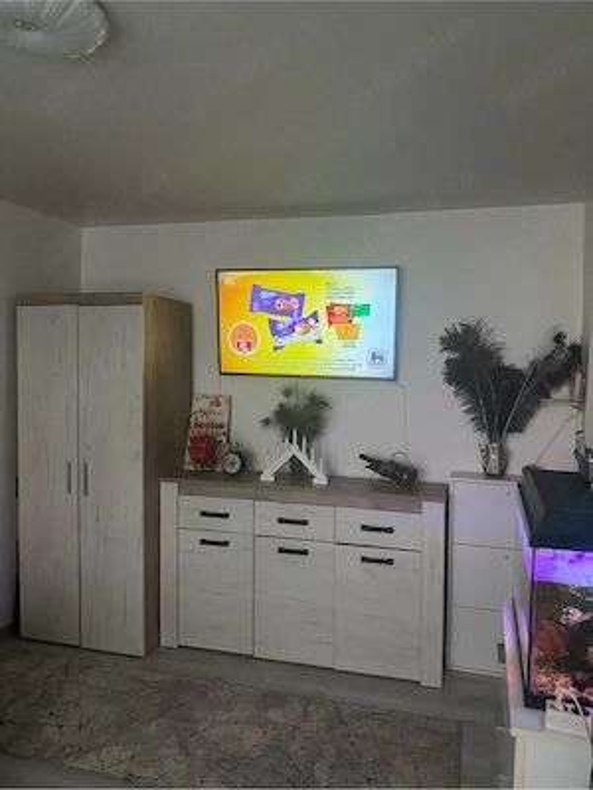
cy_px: 395
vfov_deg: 67.3
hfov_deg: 53.1
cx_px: 296
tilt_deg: -1.6
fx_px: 594
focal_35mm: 26
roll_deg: -0.8
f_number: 1.8
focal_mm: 4.25
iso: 500
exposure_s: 1/25
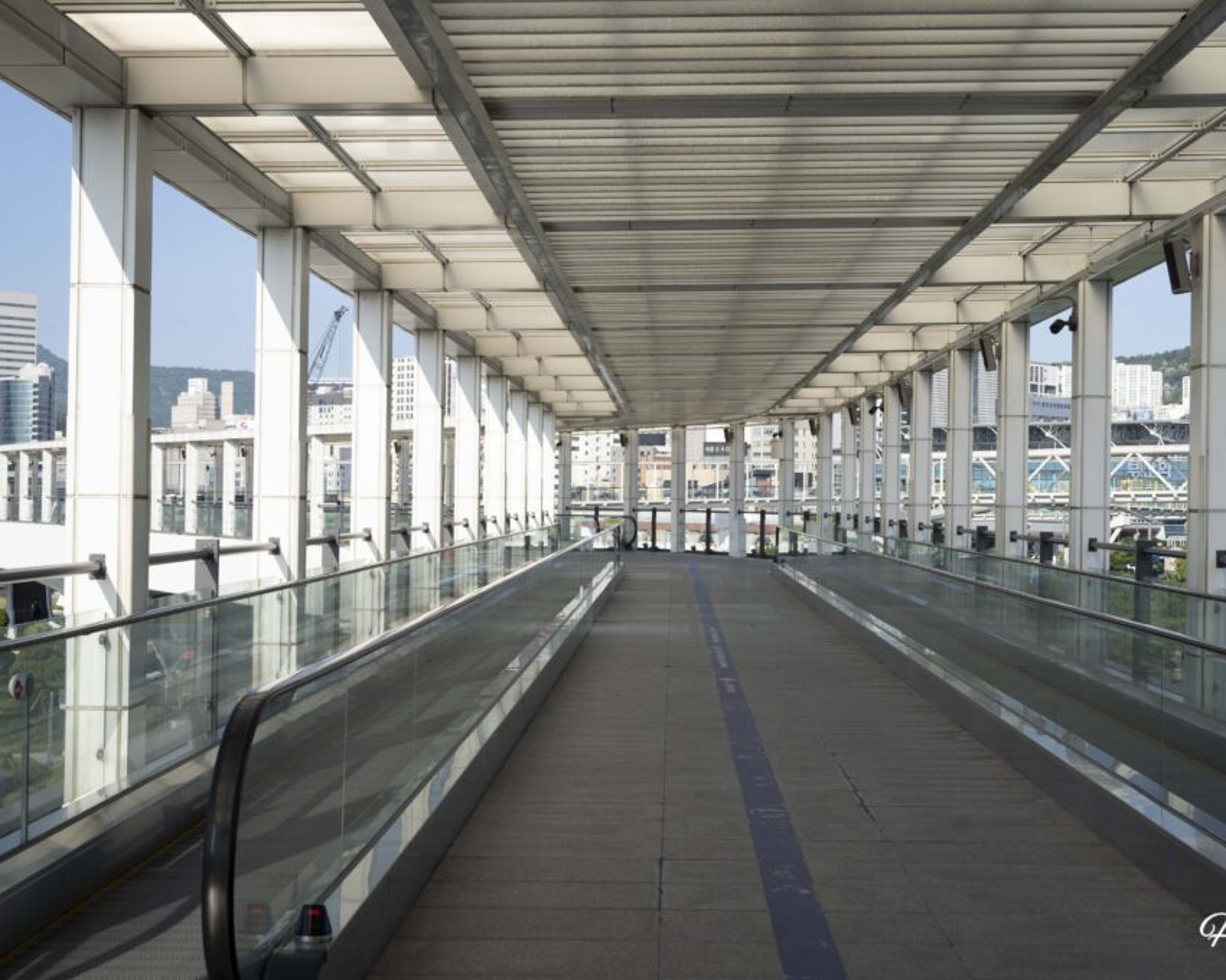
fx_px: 1887
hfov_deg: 35.9
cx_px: 695
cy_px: 489
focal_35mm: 52
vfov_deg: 29.1
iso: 100
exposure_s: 1/250
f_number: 7.1
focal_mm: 46
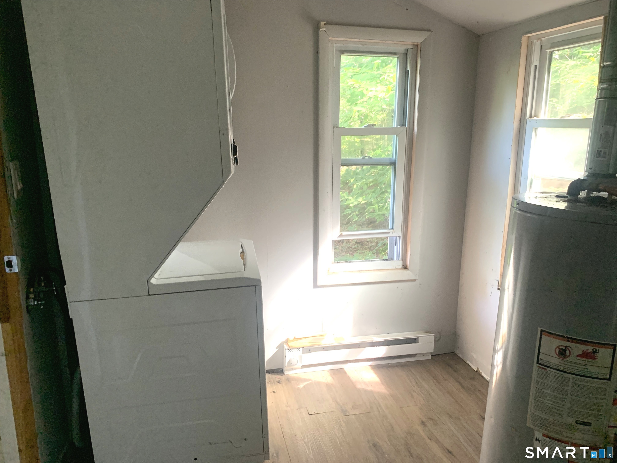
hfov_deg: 67.3
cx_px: 308
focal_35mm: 26
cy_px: 232
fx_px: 463
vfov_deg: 53.1
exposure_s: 1/60
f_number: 1.8
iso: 320
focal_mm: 4.25
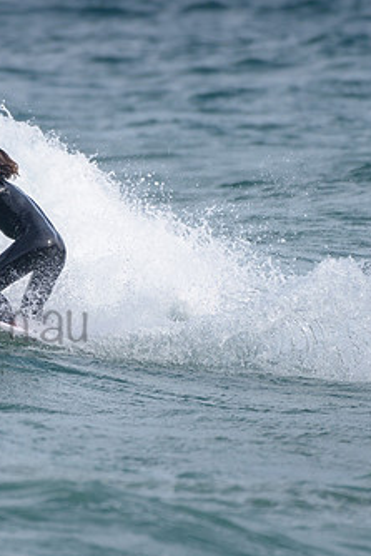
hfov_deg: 1.3
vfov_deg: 1.9
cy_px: 233
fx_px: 16414
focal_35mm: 1063
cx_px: 21
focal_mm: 500
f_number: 5.6
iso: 250
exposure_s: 1/2000
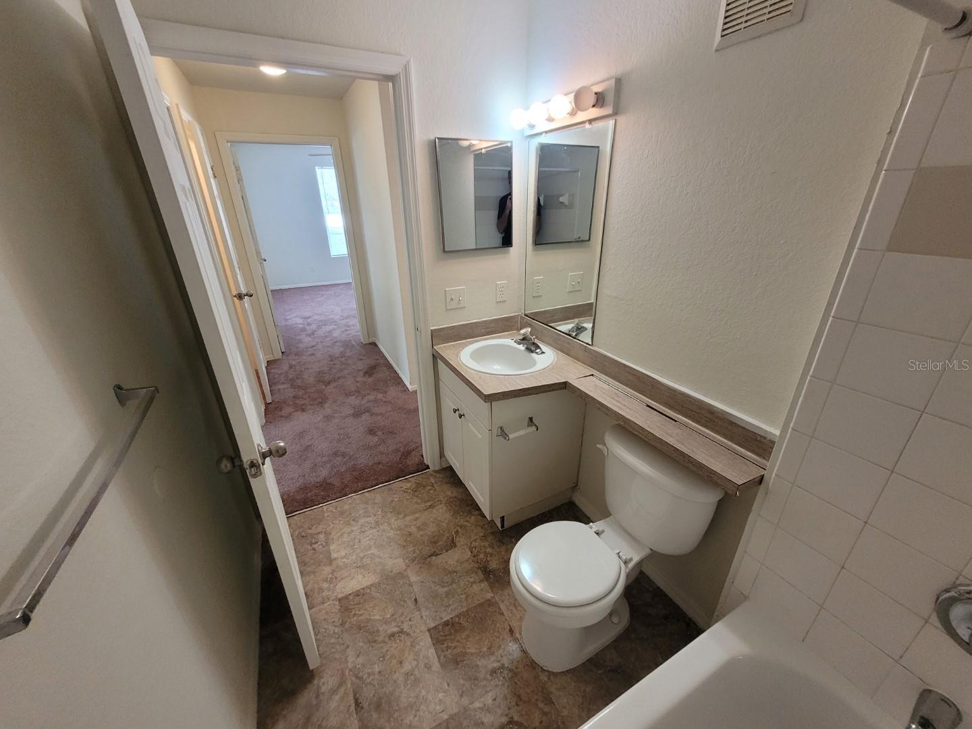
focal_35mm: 13
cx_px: 486
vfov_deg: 89.9
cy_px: 364
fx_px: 365
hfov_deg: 106.2
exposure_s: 1/60
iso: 250
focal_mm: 1.74
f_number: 2.2
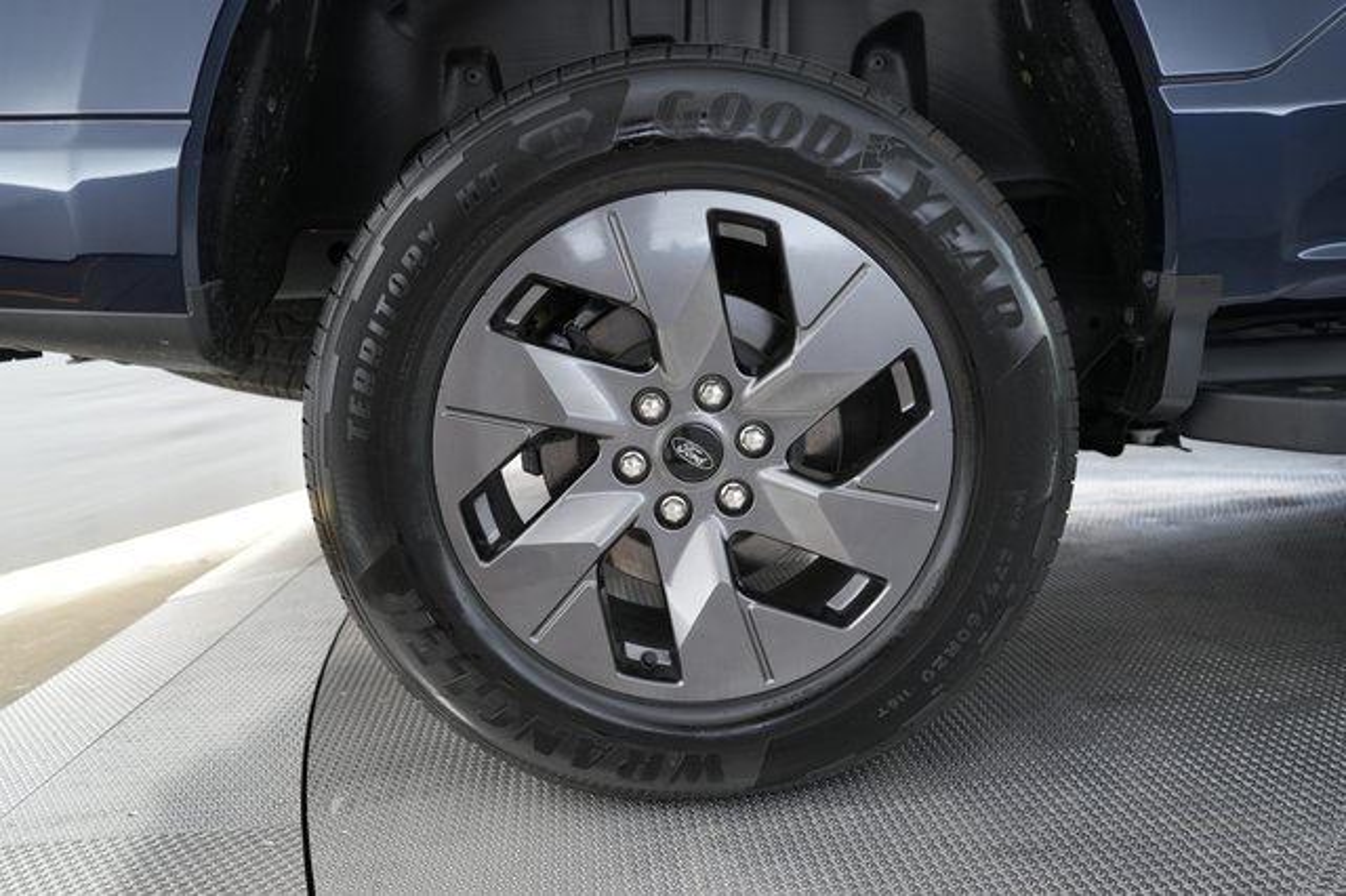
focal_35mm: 24
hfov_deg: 73.8
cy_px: 448
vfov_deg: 53.1
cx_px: 673
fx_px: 897
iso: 800
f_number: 2.8
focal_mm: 24
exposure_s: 1/30
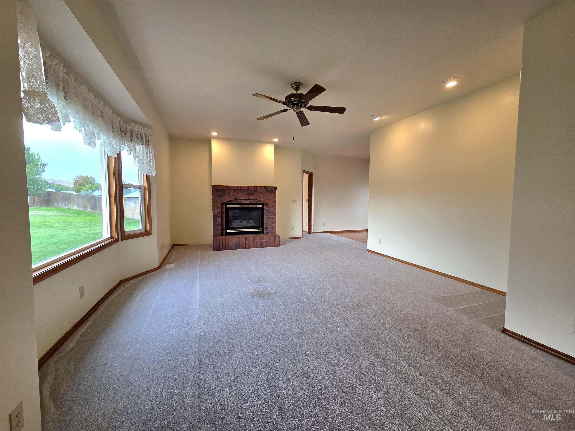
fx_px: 216
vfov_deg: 89.9
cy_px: 216
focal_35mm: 13
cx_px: 288
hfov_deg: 106.2
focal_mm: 2.2
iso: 125
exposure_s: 1/120
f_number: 2.2
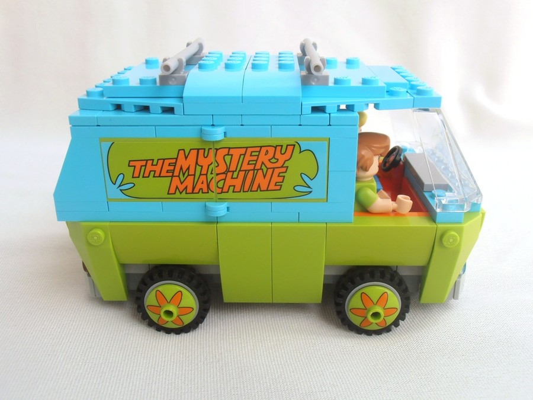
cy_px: 200
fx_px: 570
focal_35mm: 37
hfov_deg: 50.1
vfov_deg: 38.7
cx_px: 266
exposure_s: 1/160
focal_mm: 6.61
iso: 80
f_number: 3.9
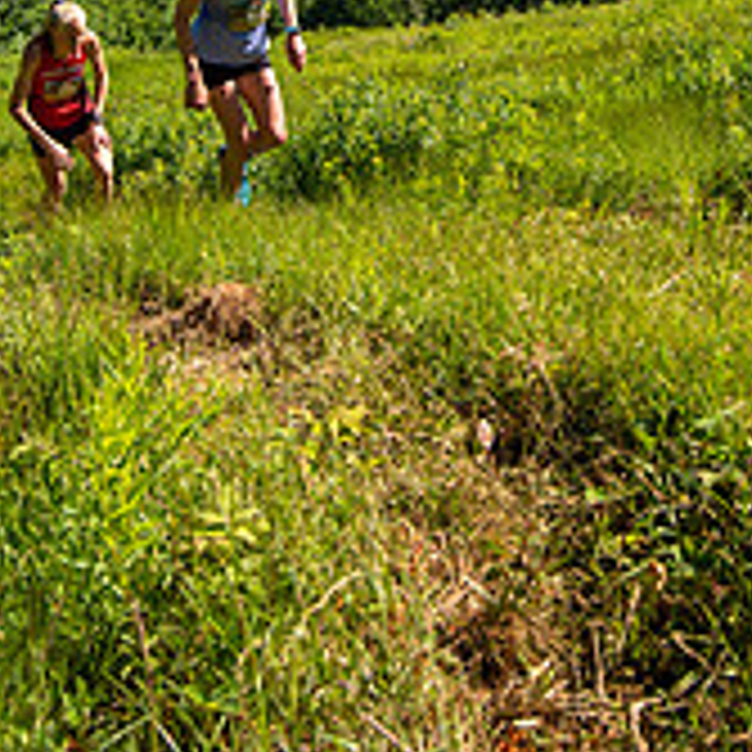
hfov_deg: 30.5
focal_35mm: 56
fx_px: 1376
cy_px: -54
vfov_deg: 28.1
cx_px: 414
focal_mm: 19
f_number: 5
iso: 100
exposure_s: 1/500
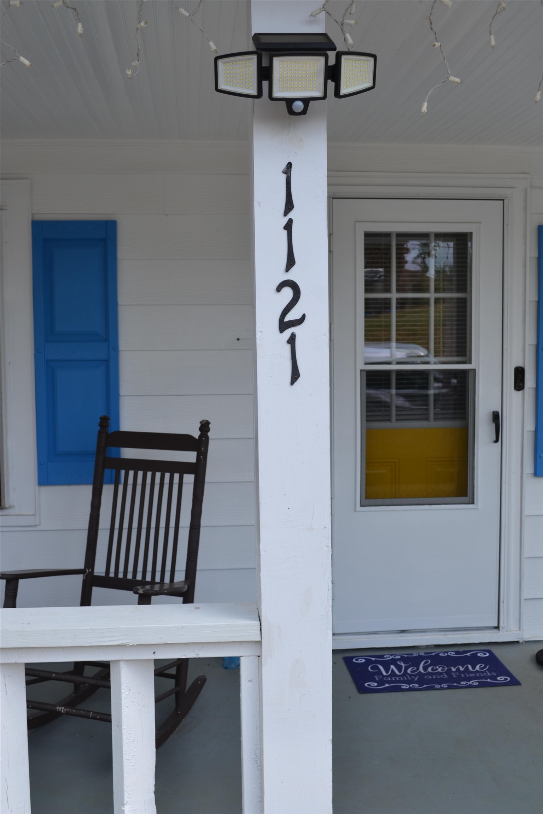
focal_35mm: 39
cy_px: 407
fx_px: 882
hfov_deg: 34.2
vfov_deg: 49.6
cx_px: 272
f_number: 7.1
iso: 100
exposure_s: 1/200
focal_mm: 26
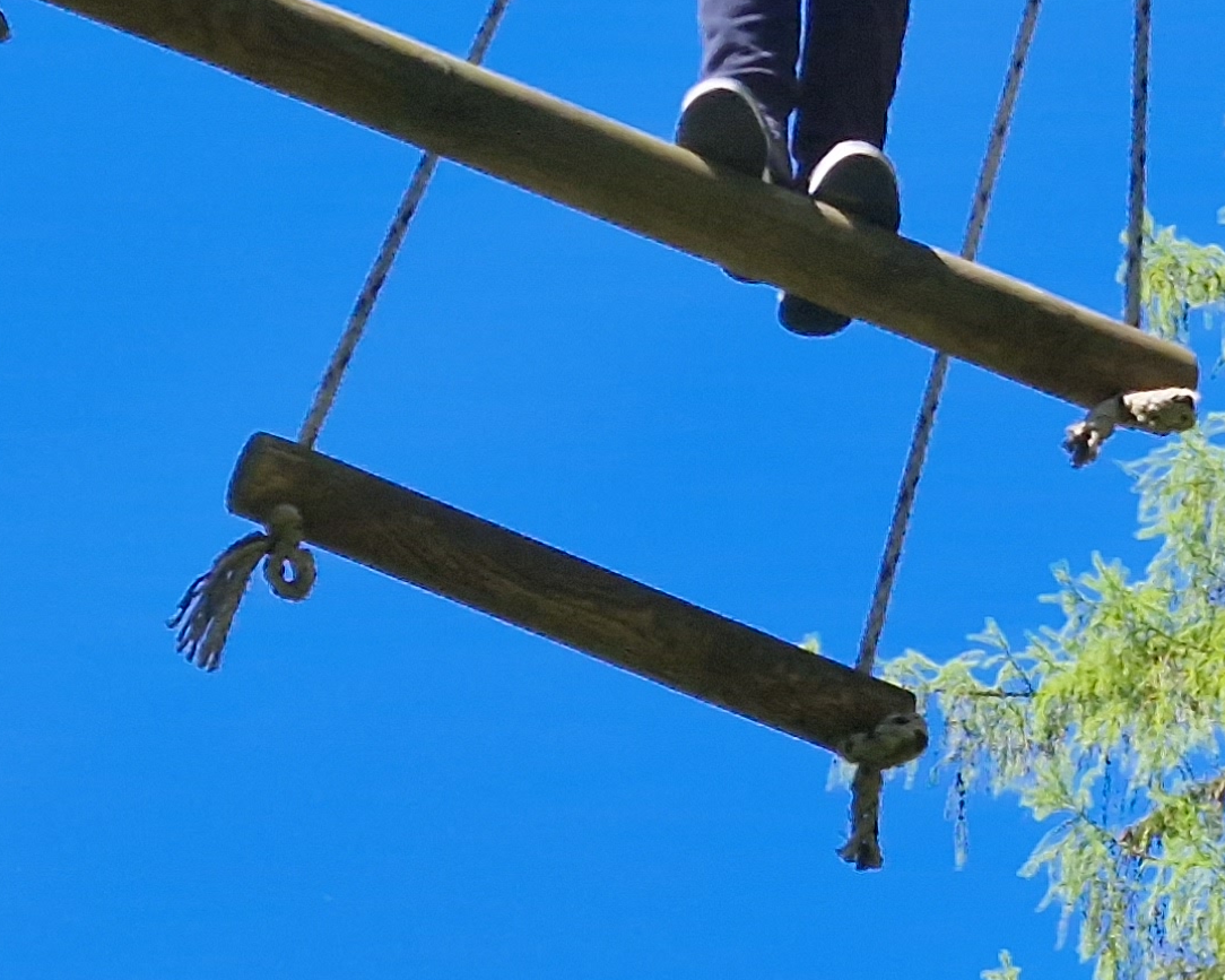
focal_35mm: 169
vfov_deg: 9.1
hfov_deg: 11.4
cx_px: 1016
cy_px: 125
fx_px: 6127
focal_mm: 5.4
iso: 50
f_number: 1.8
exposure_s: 1/768
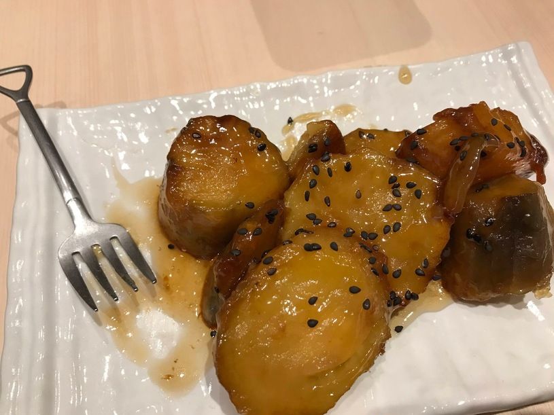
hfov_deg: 63.5
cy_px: 208
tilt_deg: -58.4
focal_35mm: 28
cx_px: 277
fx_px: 448
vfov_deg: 49.7
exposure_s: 1/40
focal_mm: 3.99
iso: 25
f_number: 1.8
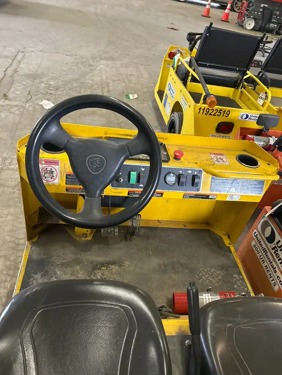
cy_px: 188
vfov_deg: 67.3
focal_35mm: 26
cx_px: 141
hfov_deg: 53.1
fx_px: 282
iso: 500
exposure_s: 1/42
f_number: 1.5
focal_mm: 5.7
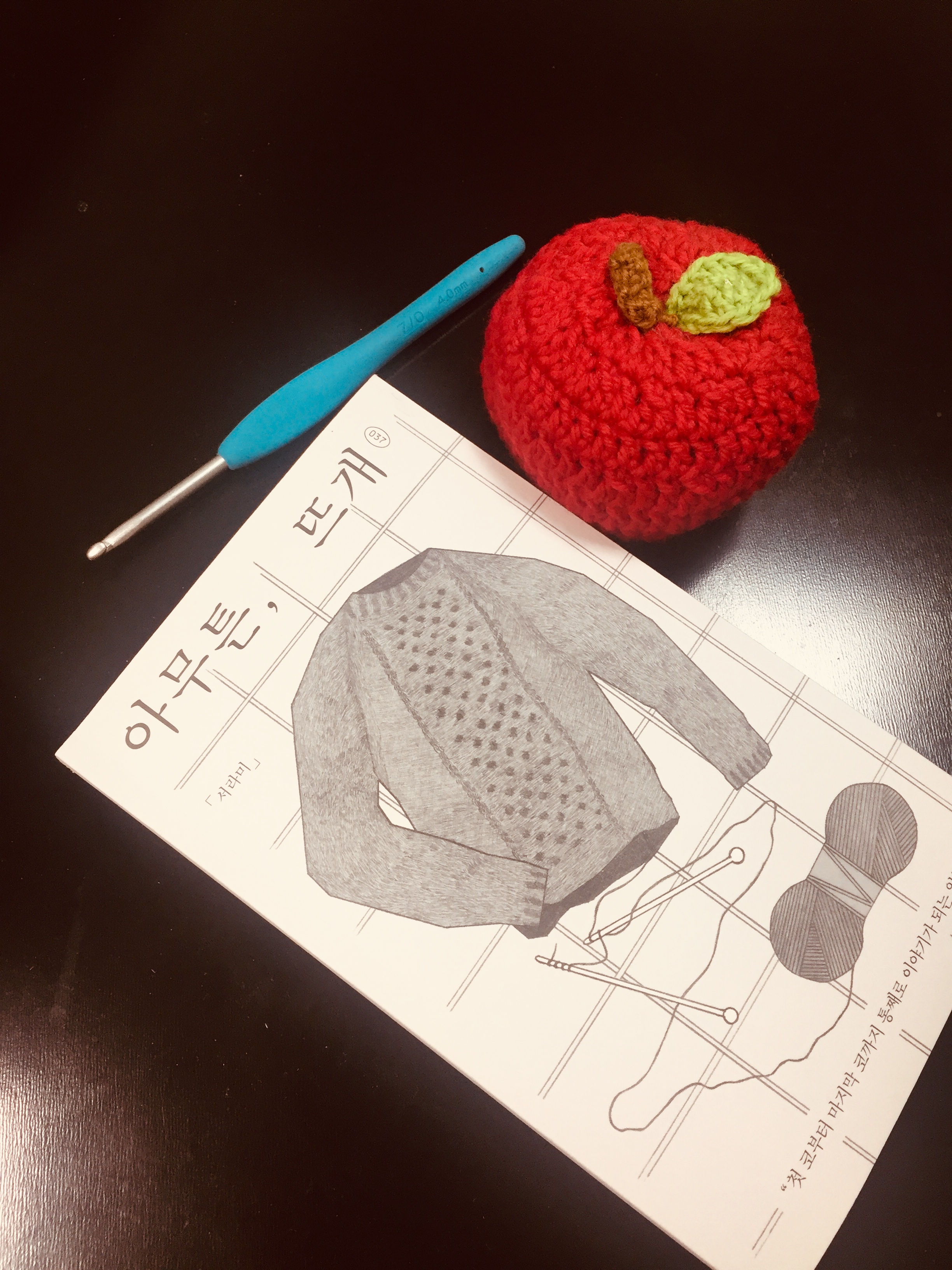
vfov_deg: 61.7
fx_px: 1063
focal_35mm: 29
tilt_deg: -70.7
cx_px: 476
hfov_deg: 48.2
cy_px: 635
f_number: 2.2
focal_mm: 4.15
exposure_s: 1/30
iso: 32
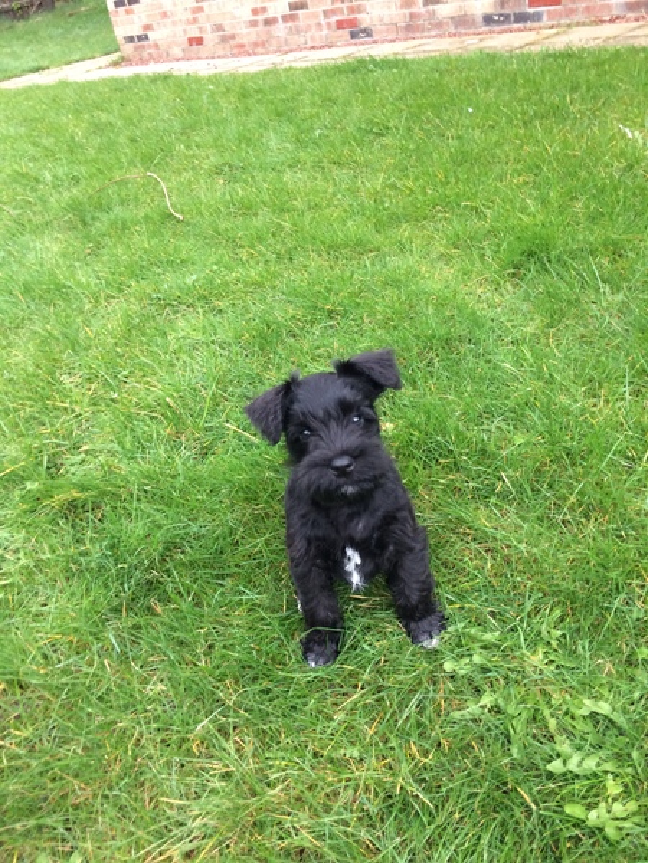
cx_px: 324
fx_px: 724
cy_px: 432
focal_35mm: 29
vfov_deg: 61.7
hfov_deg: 48.2
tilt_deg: -31.6
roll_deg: +11.1
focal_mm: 4.15
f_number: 2.2
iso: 125
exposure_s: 1/33
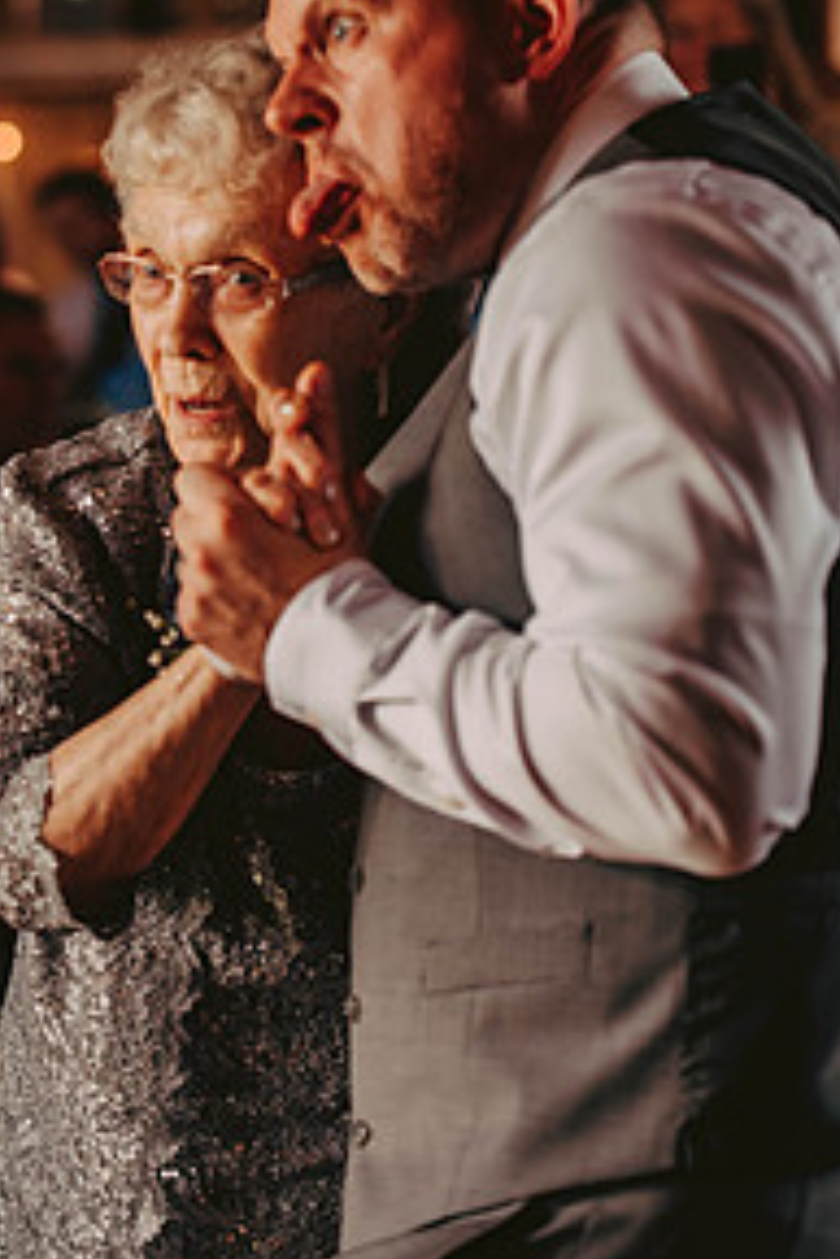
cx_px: 213
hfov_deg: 10.2
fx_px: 4684
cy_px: 283
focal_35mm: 134
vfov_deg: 15.2
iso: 1000
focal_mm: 86
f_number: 2.8
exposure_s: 1/200
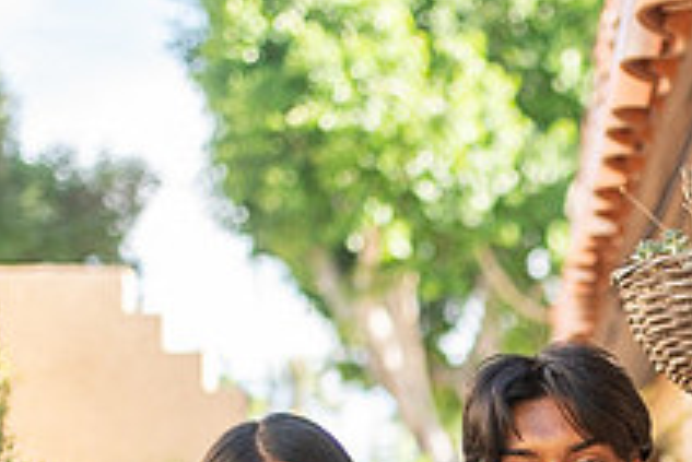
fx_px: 1847
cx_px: 626
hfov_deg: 20.8
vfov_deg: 13.8
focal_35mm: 96
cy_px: 567
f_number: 1.4
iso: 400
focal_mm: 35
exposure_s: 1/4000
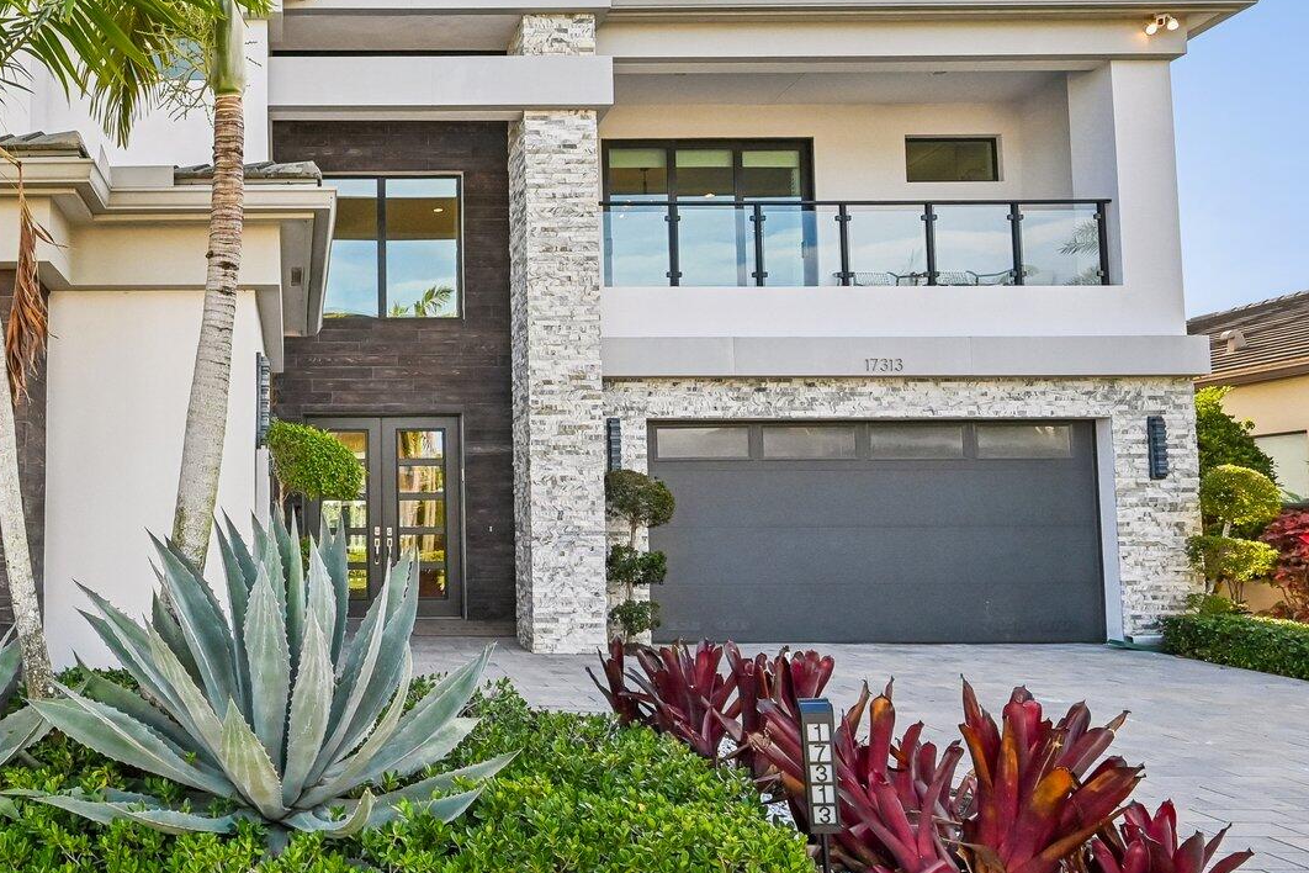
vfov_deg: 46.4
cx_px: 283
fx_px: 1017
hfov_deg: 60.8
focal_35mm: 28
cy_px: 469
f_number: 8
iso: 1250
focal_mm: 14.5
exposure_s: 1/1000
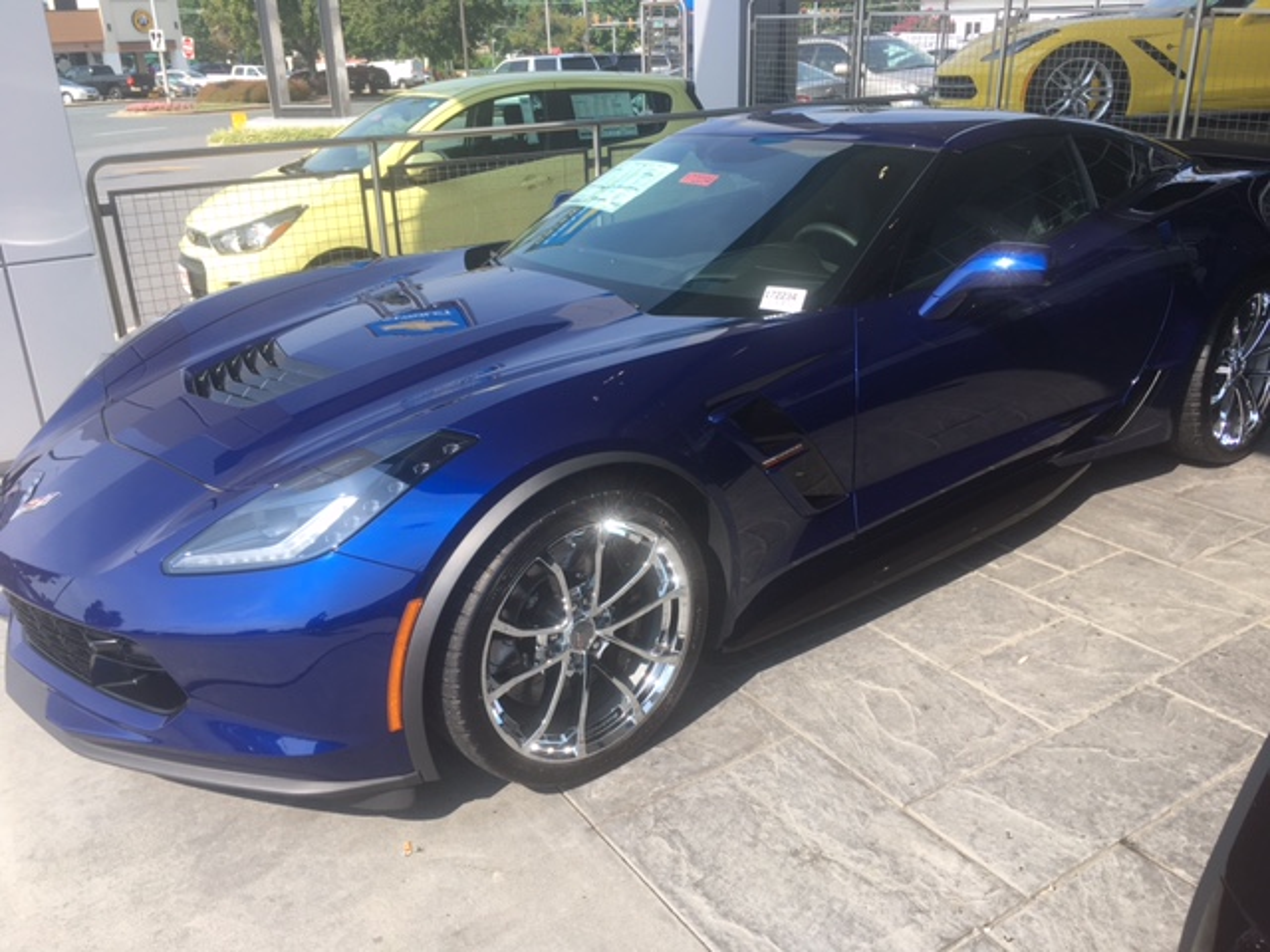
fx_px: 1064
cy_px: 476
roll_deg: +0.9
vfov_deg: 48.2
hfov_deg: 61.7
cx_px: 635
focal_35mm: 29
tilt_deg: -23.6
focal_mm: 4.15
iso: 25
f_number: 2.2
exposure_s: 1/641
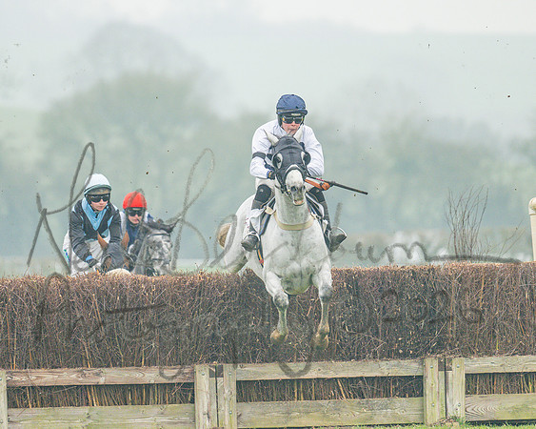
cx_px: 165
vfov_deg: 2.5
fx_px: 9896
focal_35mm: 624
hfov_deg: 3.1
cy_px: 132
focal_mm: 400
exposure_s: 1/1000
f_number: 4.5
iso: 800
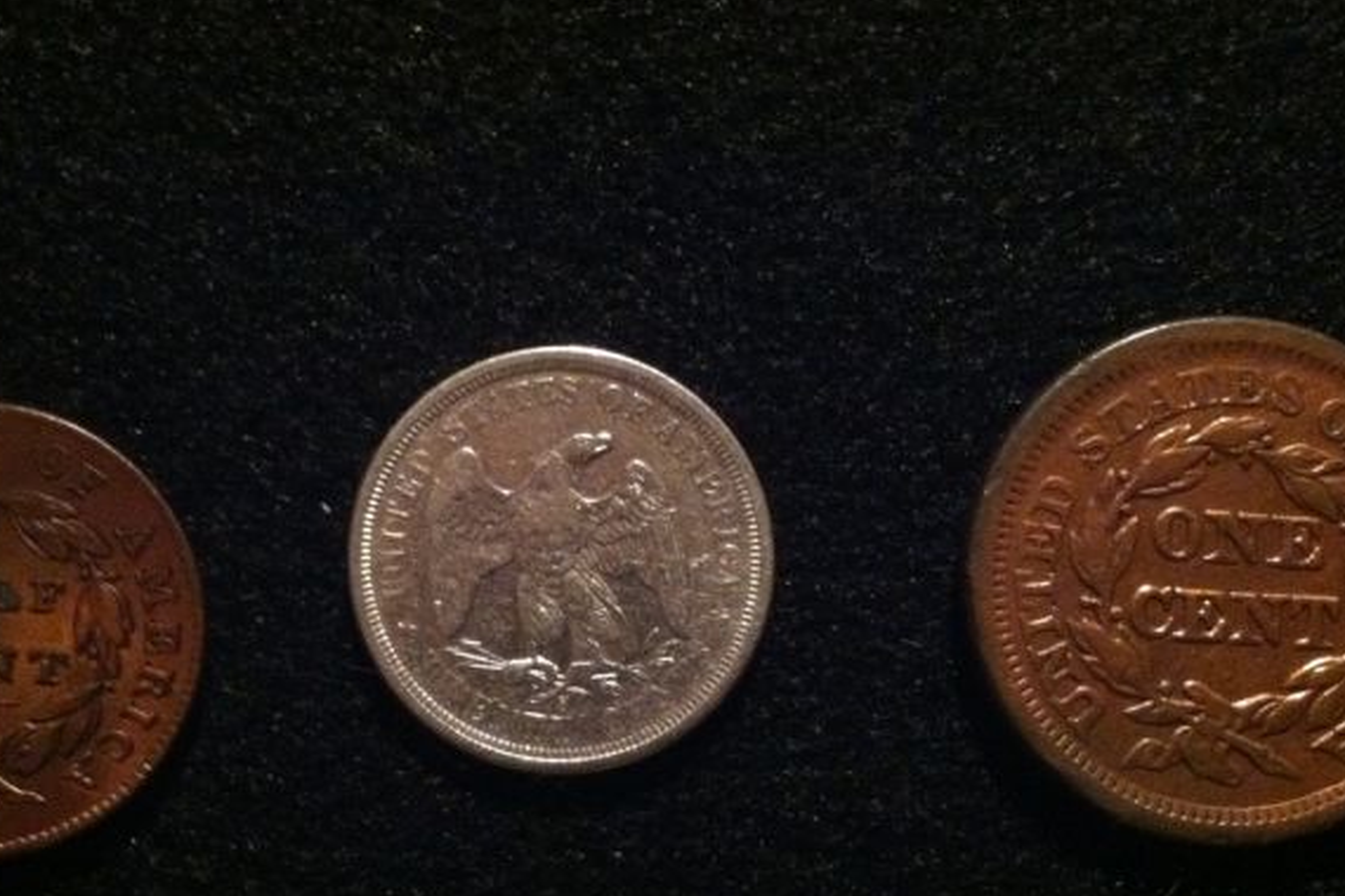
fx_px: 1905
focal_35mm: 51
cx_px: 606
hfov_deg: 38.8
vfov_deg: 26.3
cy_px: 611
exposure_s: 1/15
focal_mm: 3.85
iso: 1000
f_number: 2.8
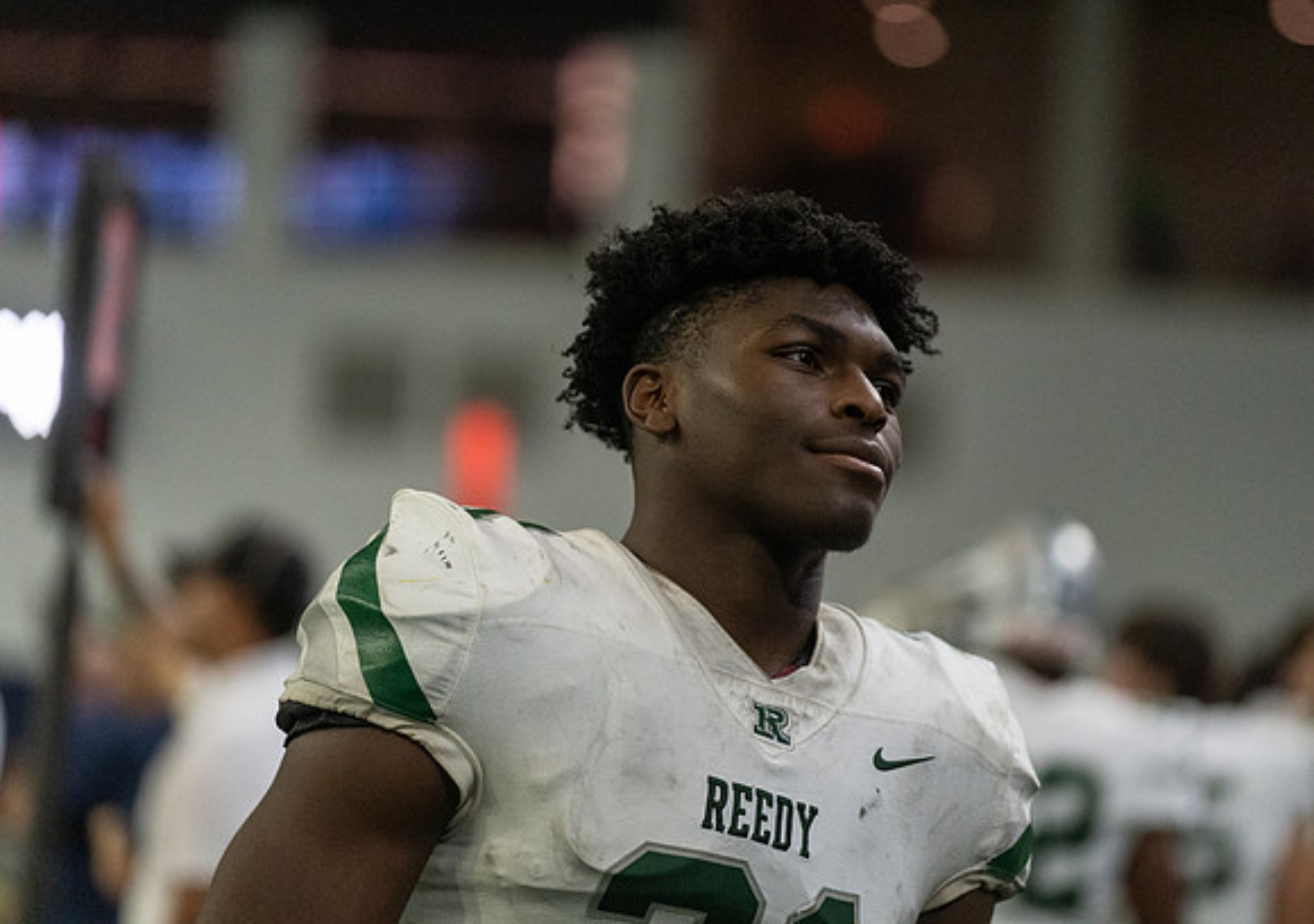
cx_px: 690
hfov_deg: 11.0
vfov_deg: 7.8
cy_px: 411
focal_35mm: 183
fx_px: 6807
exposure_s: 1/1250
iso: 4000
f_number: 2.8
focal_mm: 159
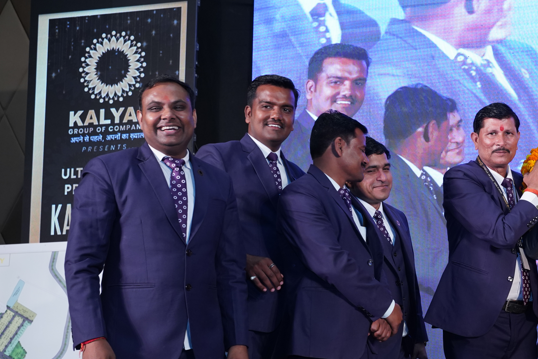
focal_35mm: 70
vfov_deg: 19.3
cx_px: 529
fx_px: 1049
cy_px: 272
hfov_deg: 27.2
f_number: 4.5
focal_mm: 34.1
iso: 1000
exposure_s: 1/160
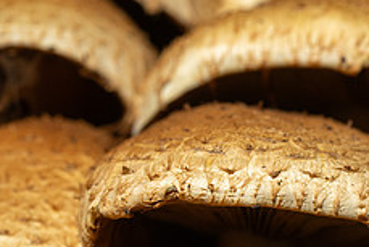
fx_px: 1559
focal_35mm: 152
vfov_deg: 9.0
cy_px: 206
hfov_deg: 13.5
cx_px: 235
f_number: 11
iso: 100
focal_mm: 60
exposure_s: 1/200
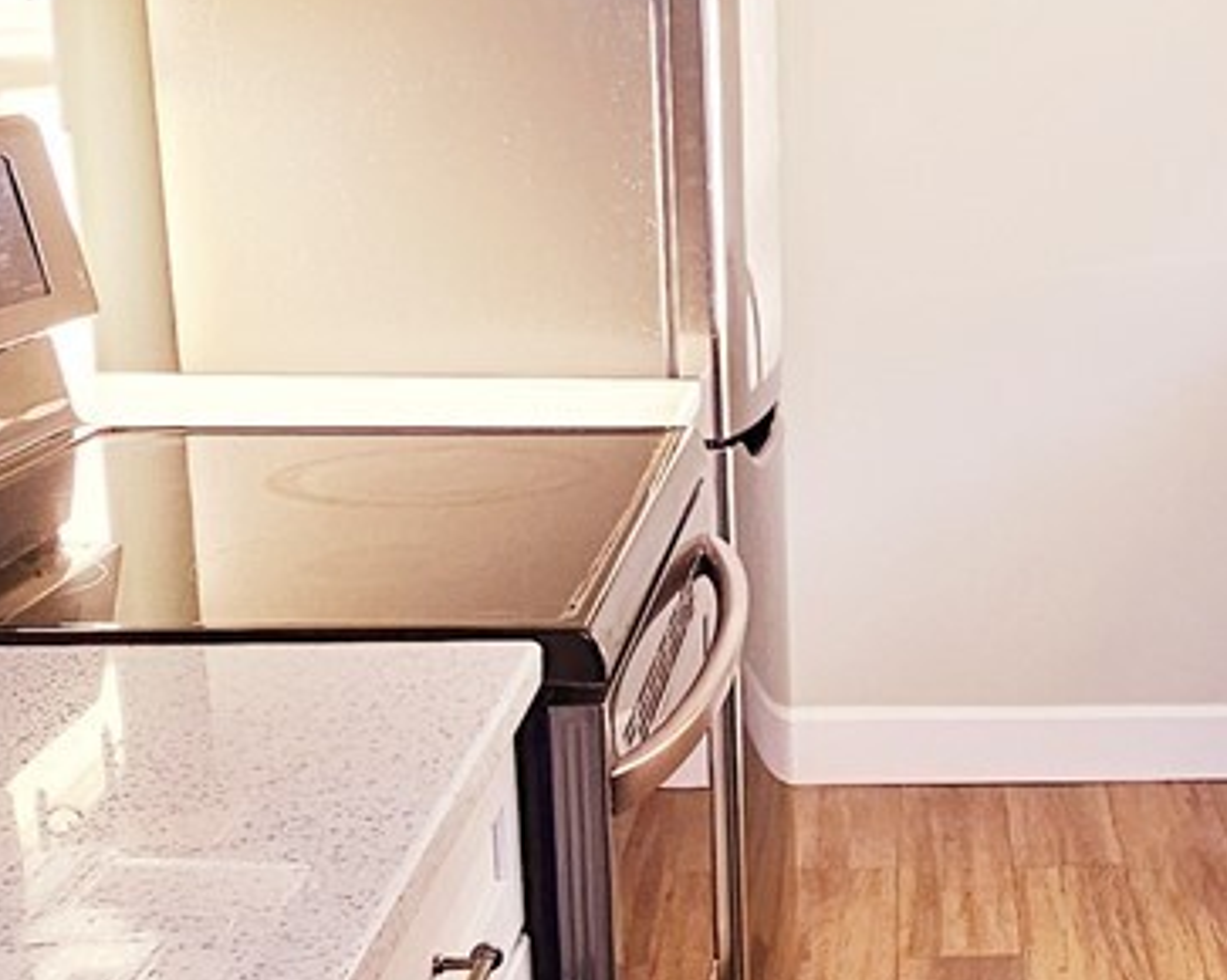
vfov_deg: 27.0
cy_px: 595
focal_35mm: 56
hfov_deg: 31.7
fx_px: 2033
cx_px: 1153
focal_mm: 2.2
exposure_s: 1/77.4
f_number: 2.2
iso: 100
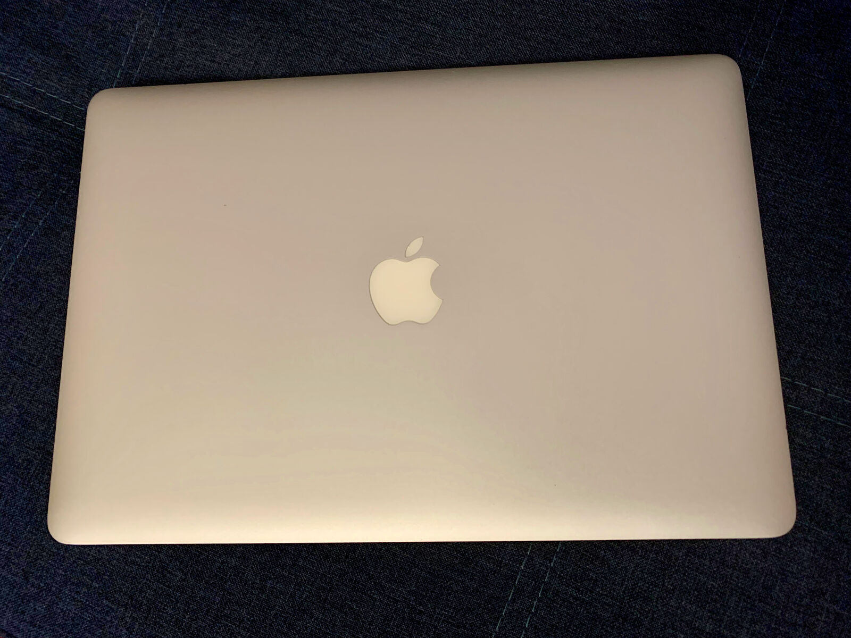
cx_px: 426
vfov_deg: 53.1
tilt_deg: -79.1
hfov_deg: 67.3
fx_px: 639
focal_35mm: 26
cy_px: 319
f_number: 1.8
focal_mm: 4.25
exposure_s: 1/32
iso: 320
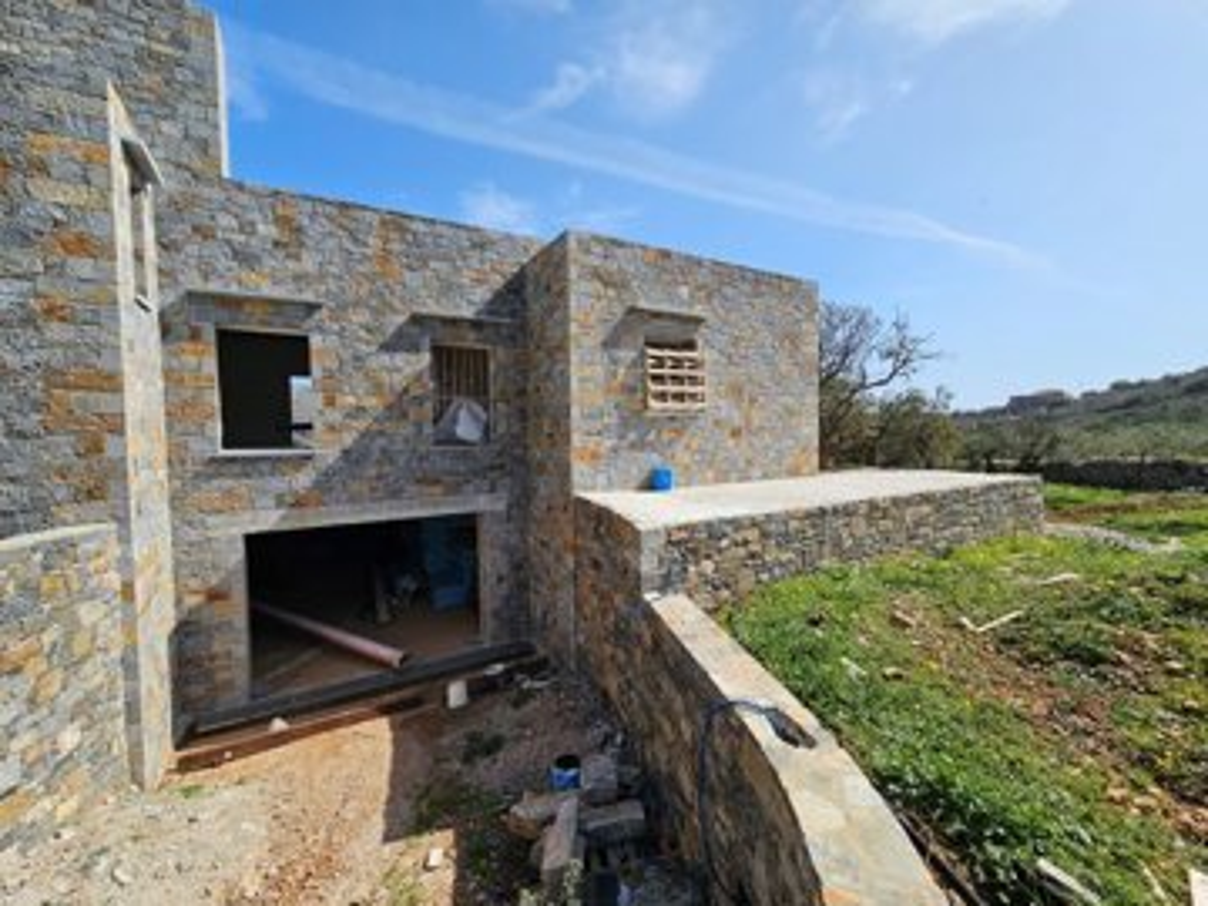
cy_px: 453
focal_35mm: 13
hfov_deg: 106.2
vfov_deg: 89.9
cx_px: 604
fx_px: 454
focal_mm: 2.2
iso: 50
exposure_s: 1/2671
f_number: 2.2
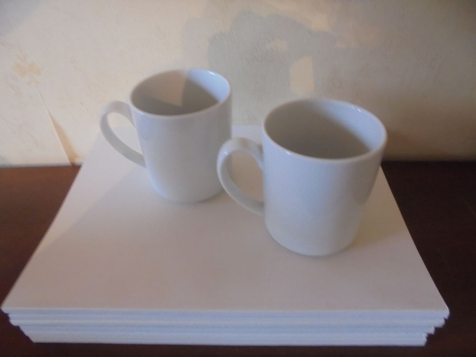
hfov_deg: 67.3
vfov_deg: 53.1
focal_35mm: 26
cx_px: 238
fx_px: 358
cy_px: 178
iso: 400
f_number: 3.5
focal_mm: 4.6
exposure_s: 1/13
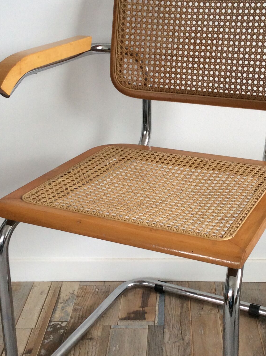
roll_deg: +0.6
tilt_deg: -21.4
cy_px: 181
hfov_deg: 26.4
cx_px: 163
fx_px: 565
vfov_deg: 35.0
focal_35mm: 55
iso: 64
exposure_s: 1/100
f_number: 2.4
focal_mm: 3.3
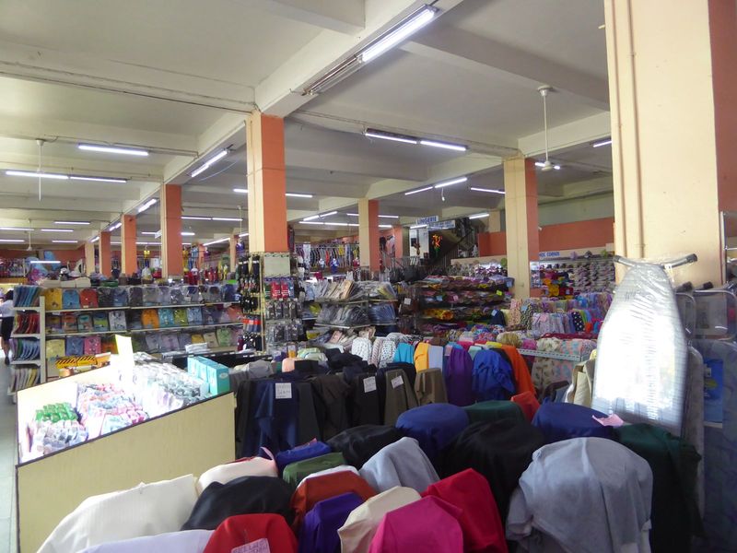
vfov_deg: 54.9
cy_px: 276
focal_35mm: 25
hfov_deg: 69.4
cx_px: 368
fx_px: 532
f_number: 3.3
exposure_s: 1/40
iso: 400
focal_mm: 4.3
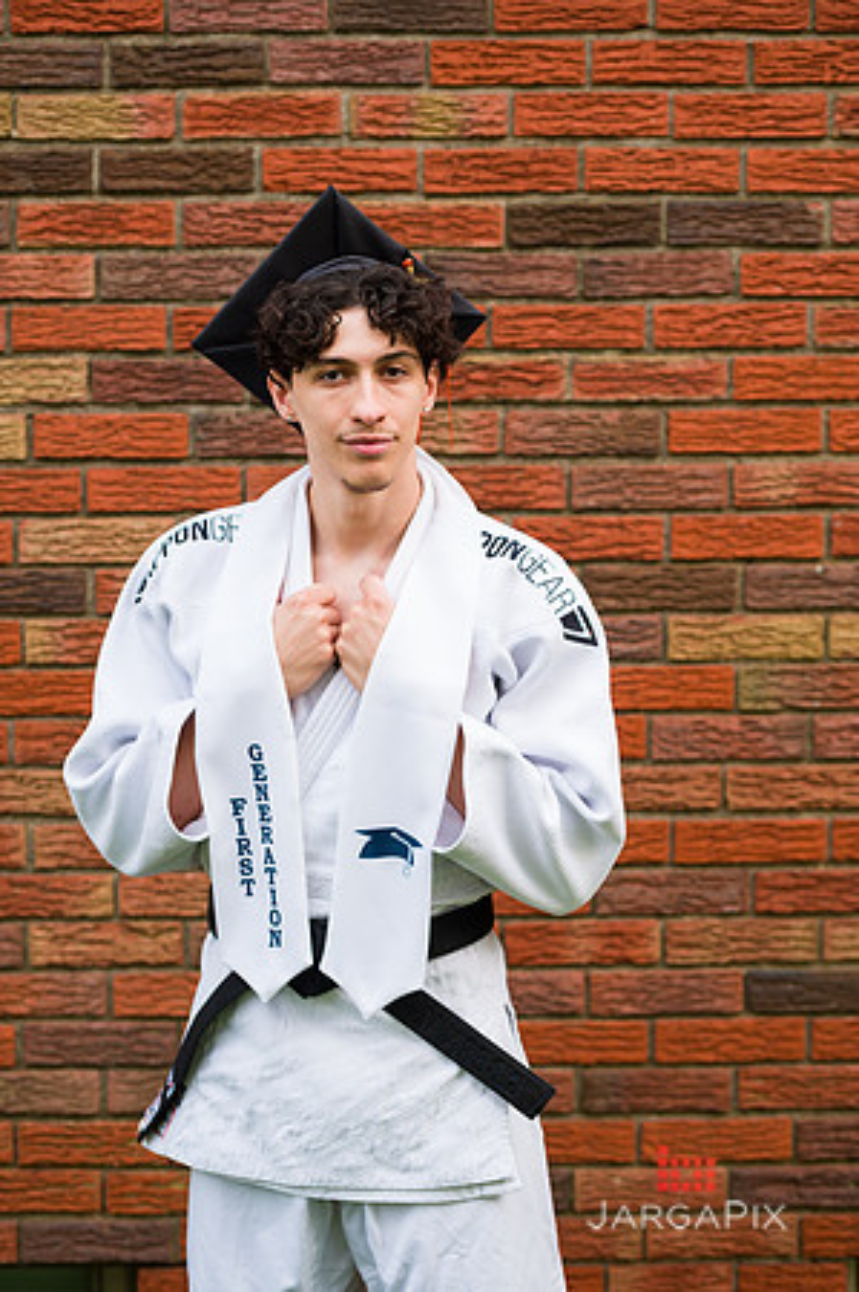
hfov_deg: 13.0
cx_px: 430
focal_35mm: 105
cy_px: 646
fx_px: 3767
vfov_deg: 19.5
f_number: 3.2
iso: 200
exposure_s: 1/640
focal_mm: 105
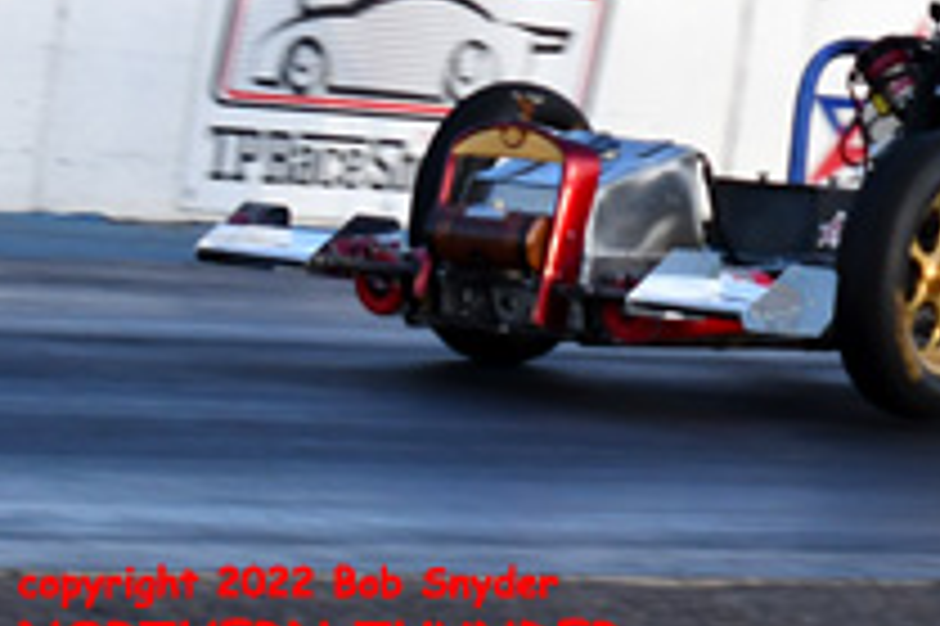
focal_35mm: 251
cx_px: 1102
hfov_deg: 8.1
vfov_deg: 5.5
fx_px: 6549
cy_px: -29
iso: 500
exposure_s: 1/800
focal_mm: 70
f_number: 5.6
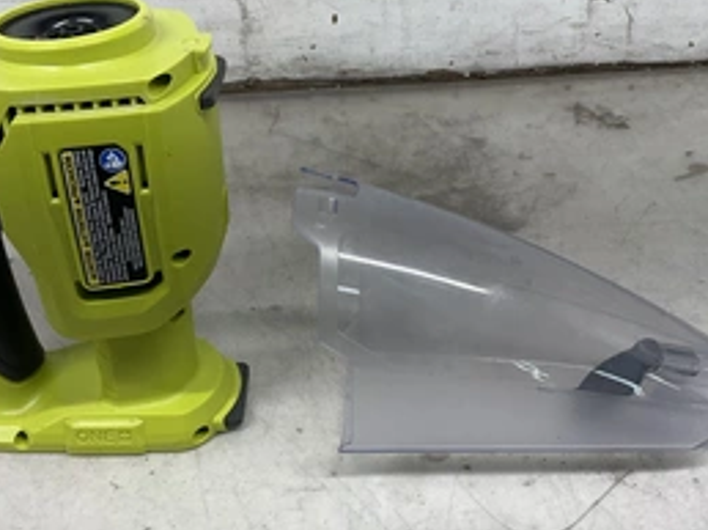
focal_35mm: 45
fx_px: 920
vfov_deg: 32.1
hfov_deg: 42.1
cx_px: 338
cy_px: 261
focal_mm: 3
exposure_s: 1/120
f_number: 1.8
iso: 32
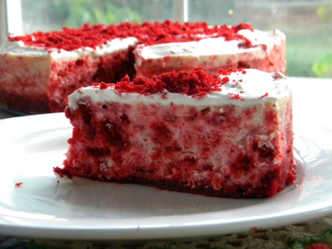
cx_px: 166
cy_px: 124
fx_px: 796
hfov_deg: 23.5
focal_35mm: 83
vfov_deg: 17.8
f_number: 4.5
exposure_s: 1/28.1
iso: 400
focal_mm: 15.1
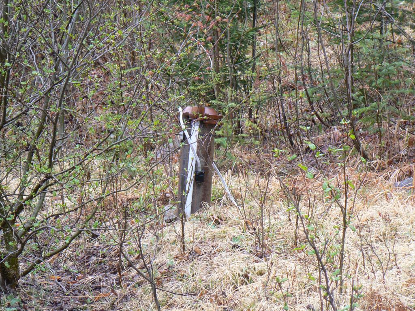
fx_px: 1810
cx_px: 208
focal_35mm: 151
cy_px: 156
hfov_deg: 13.1
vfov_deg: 9.8
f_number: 4
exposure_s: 1/50
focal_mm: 25.1
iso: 80
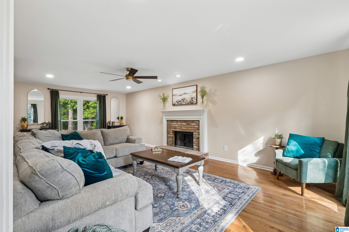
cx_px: 174
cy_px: 116
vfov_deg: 73.7
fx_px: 155
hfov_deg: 96.7
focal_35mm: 16
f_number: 13
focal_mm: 16
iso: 500
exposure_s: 1/15
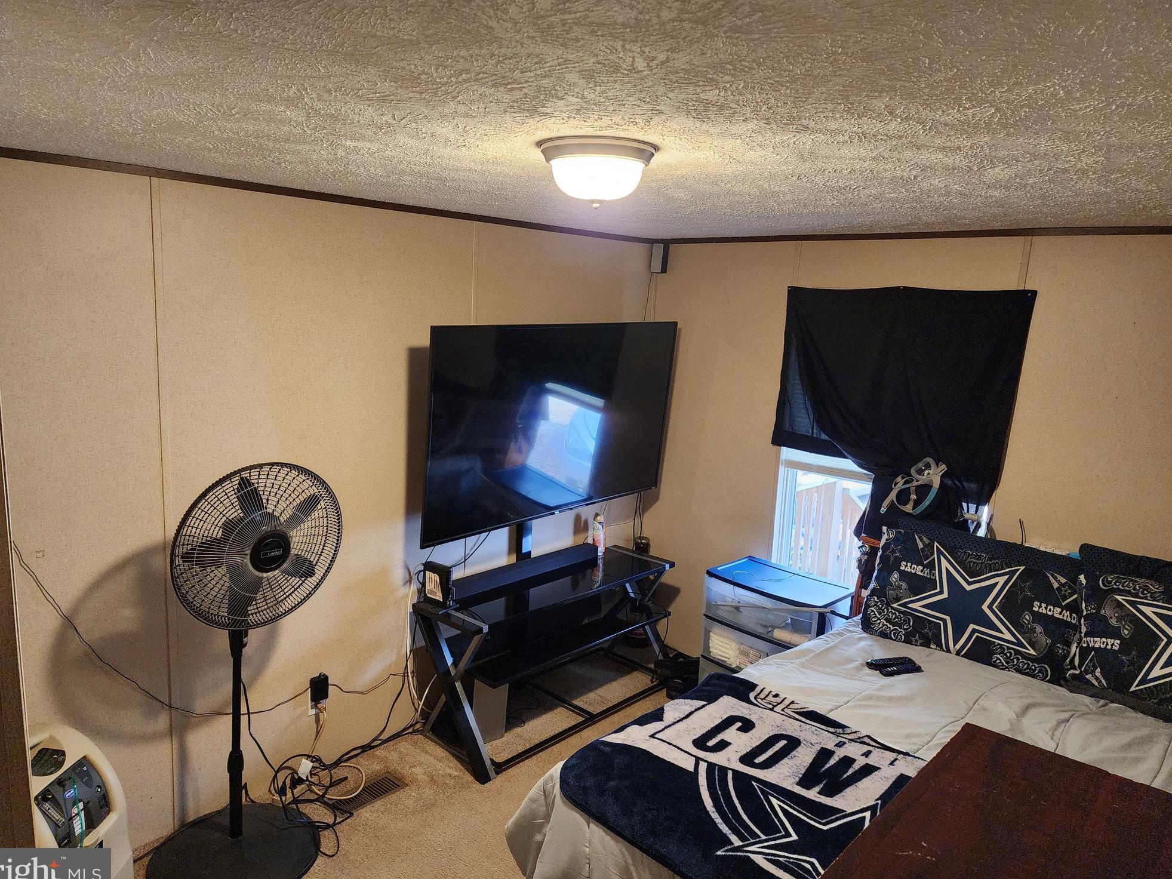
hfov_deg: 71.6
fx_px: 813
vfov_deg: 56.8
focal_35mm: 24
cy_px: 438
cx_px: 573
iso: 640
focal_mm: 6.4
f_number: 1.8
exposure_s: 1/120
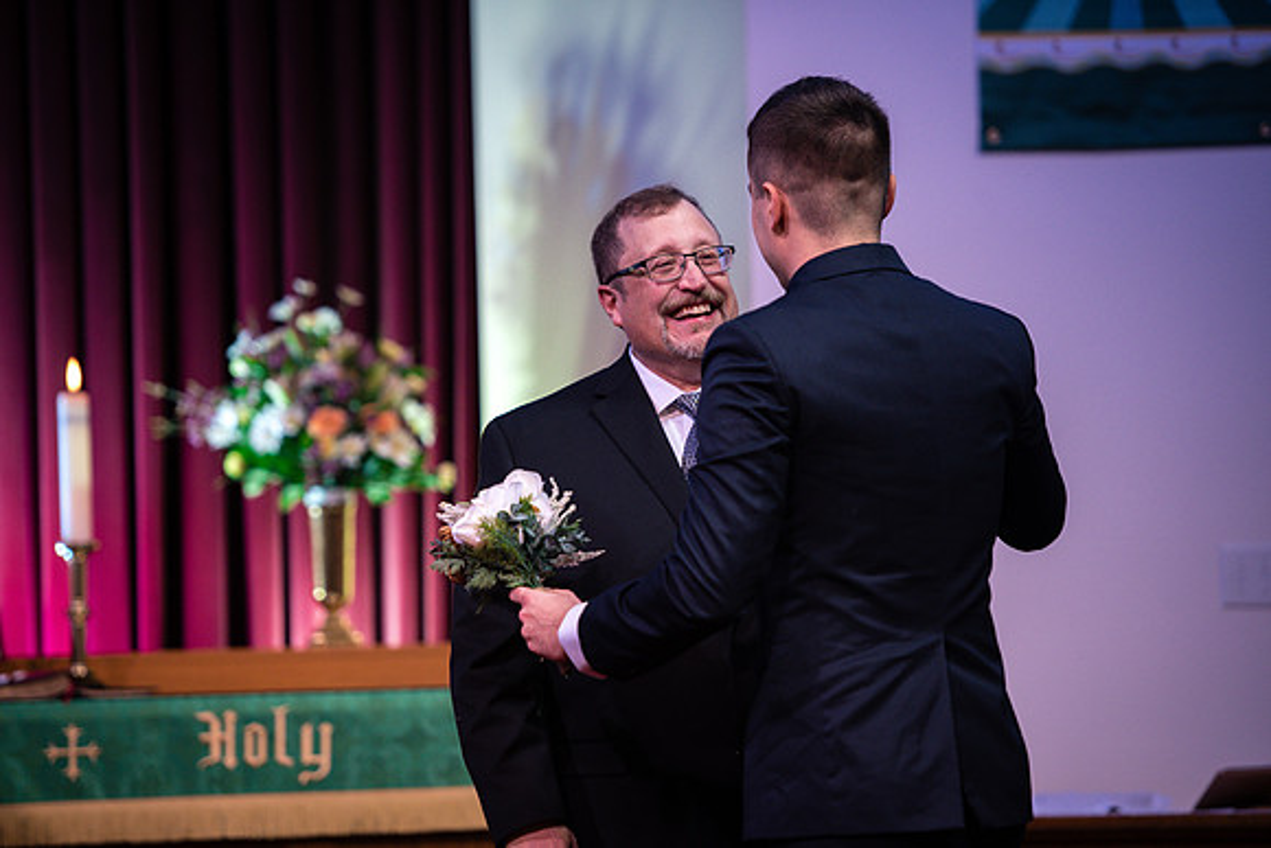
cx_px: 636
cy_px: 424
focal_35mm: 170
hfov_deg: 12.1
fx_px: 6003
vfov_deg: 8.1
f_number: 2.8
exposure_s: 1/200
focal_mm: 170
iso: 800
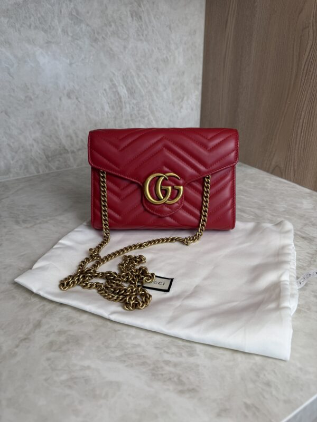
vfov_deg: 71.6
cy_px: 211
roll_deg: -0.2
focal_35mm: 24
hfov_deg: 56.8
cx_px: 158
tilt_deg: -28.1
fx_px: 293
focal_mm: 6.76
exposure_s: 1/158
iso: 64
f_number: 1.78
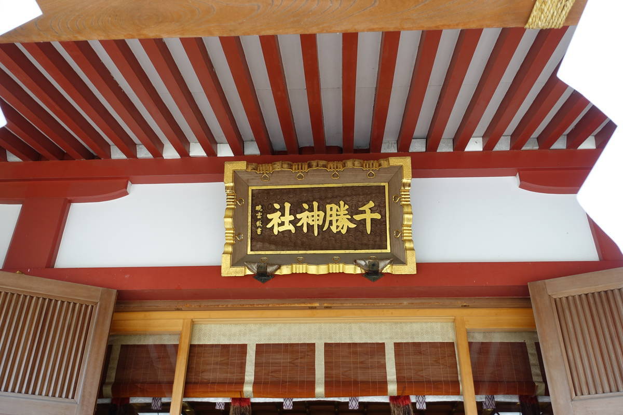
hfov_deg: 54.4
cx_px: 312
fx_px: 606
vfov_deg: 37.9
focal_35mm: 35
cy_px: 208
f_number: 2.8
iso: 125
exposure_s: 1/60
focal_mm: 12.81
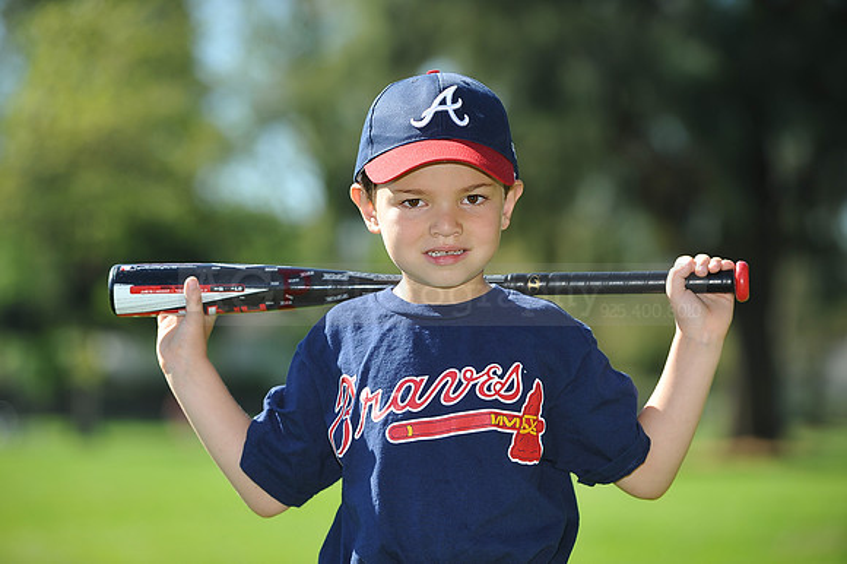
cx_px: 424
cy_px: 282
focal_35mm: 200
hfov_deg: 10.3
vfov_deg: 6.9
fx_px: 4703
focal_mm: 200
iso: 200
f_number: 4.5
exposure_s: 1/800
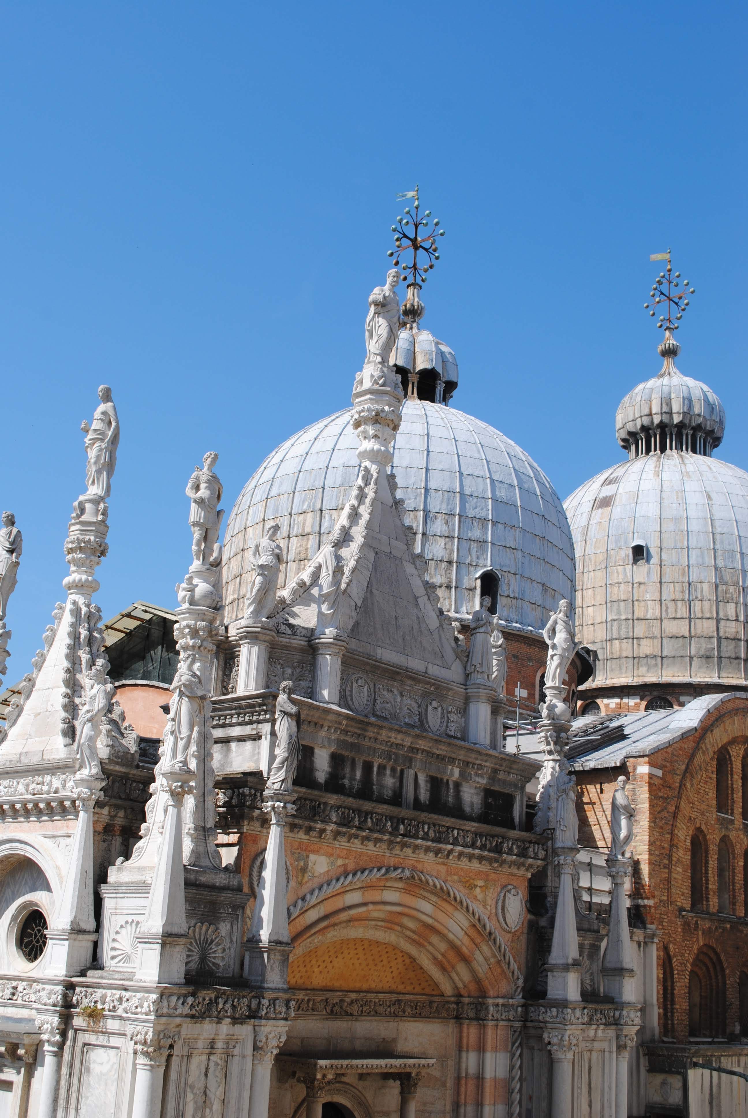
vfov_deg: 44.9
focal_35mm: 44
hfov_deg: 30.9
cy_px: 559
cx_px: 374
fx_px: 1352
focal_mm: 29
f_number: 9
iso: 100
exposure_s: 1/320
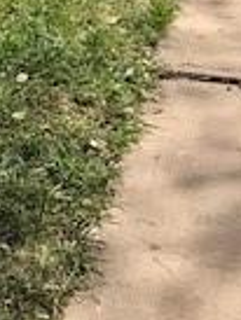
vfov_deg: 14.0
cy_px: -180
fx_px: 1214
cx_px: -157
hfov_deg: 10.8
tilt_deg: -11.2
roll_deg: +3.8
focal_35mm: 131
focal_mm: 3.99
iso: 20
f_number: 1.8
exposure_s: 1/1294
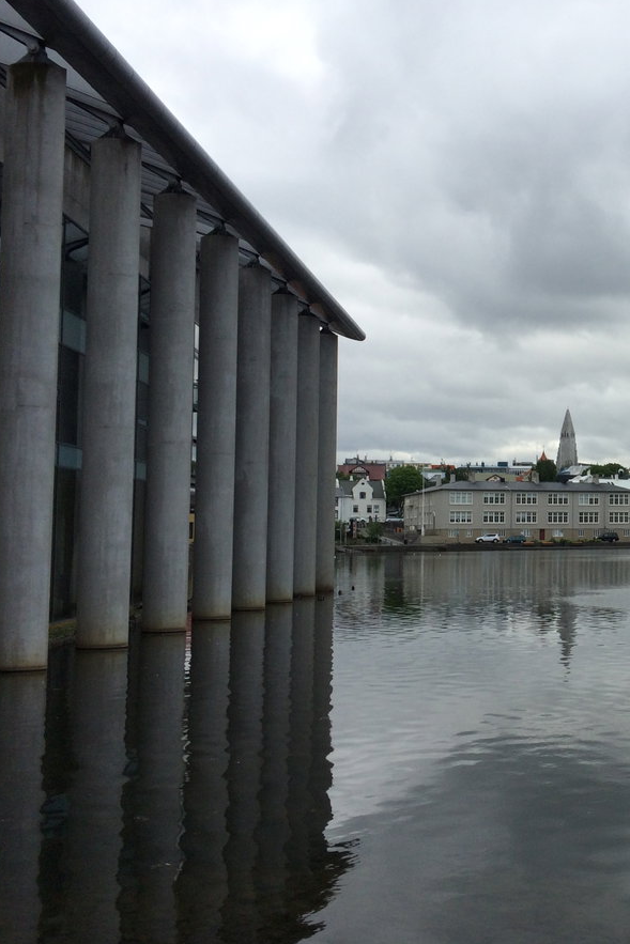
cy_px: 468
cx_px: 639
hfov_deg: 30.2
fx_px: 1076
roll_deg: +1.4
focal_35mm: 41
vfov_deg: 47.4
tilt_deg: +1.8
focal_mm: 4.15
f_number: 2.2
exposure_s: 1/1709
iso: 32
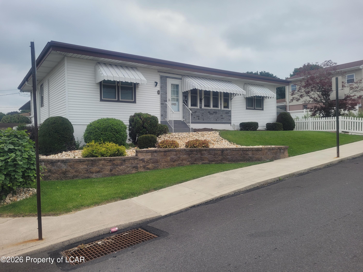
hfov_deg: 67.3
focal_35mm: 26
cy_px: 136
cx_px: 182
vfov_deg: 53.1
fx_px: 273
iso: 40
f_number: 1.8
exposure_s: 1/1704
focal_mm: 5.4
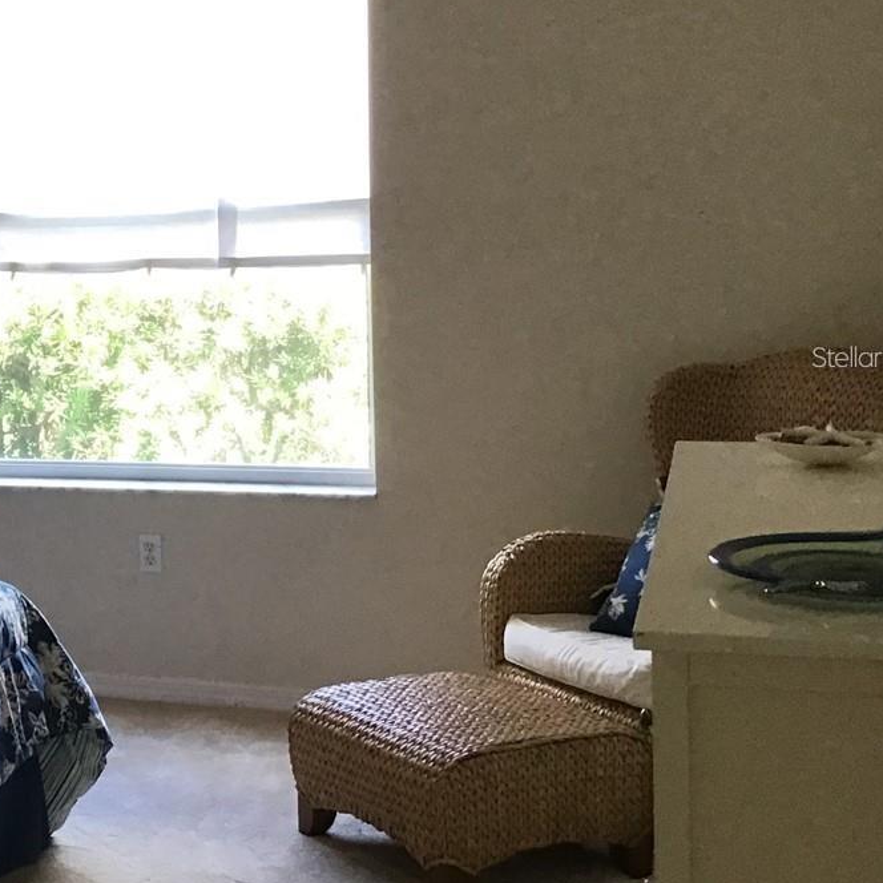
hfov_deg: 24.1
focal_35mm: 66
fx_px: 1905
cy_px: 356
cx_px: -126
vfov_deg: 26.1
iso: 50
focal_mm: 3.3
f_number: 2.4
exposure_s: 1/30
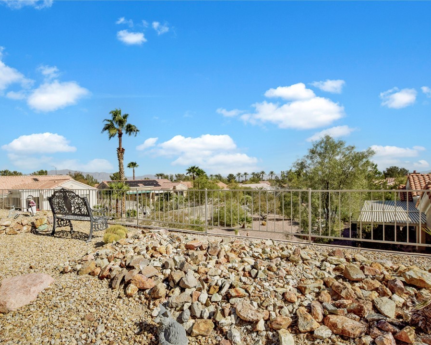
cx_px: 211
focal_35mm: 17
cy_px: 173
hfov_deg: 89.6
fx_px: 217
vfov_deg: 77.0
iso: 400
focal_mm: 10
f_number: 8
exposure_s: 1/2000
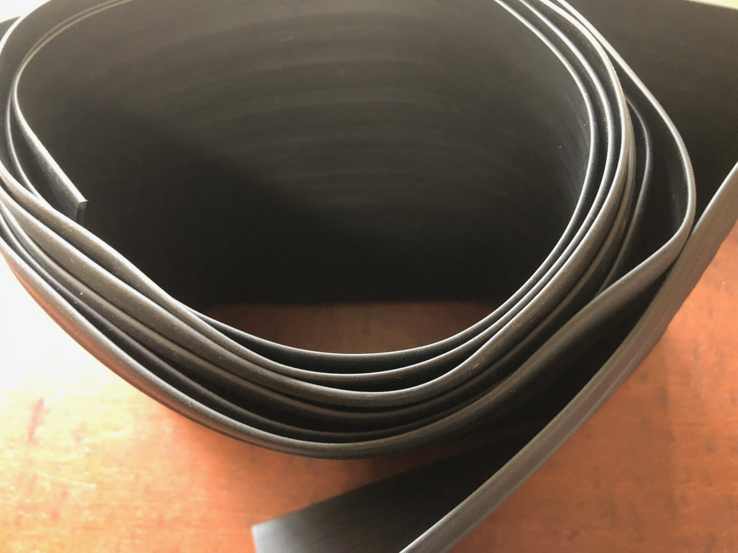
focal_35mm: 28
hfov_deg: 63.4
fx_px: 597
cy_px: 276
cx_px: 369
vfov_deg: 49.7
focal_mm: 3.99
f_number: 1.8
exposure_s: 1/4
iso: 100
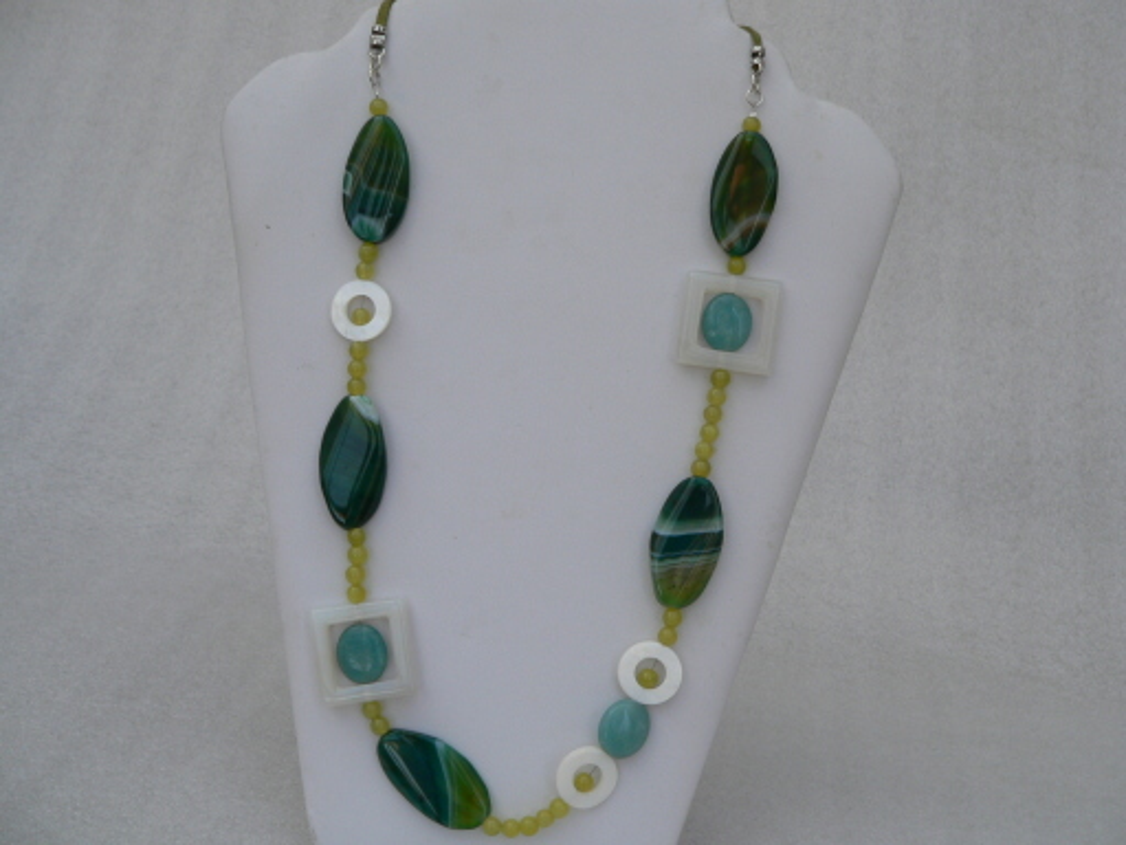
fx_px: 1269
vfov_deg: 36.8
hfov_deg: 47.9
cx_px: 563
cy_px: 422
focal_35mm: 39
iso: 80
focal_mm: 6.5
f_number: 3.3
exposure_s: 1/125
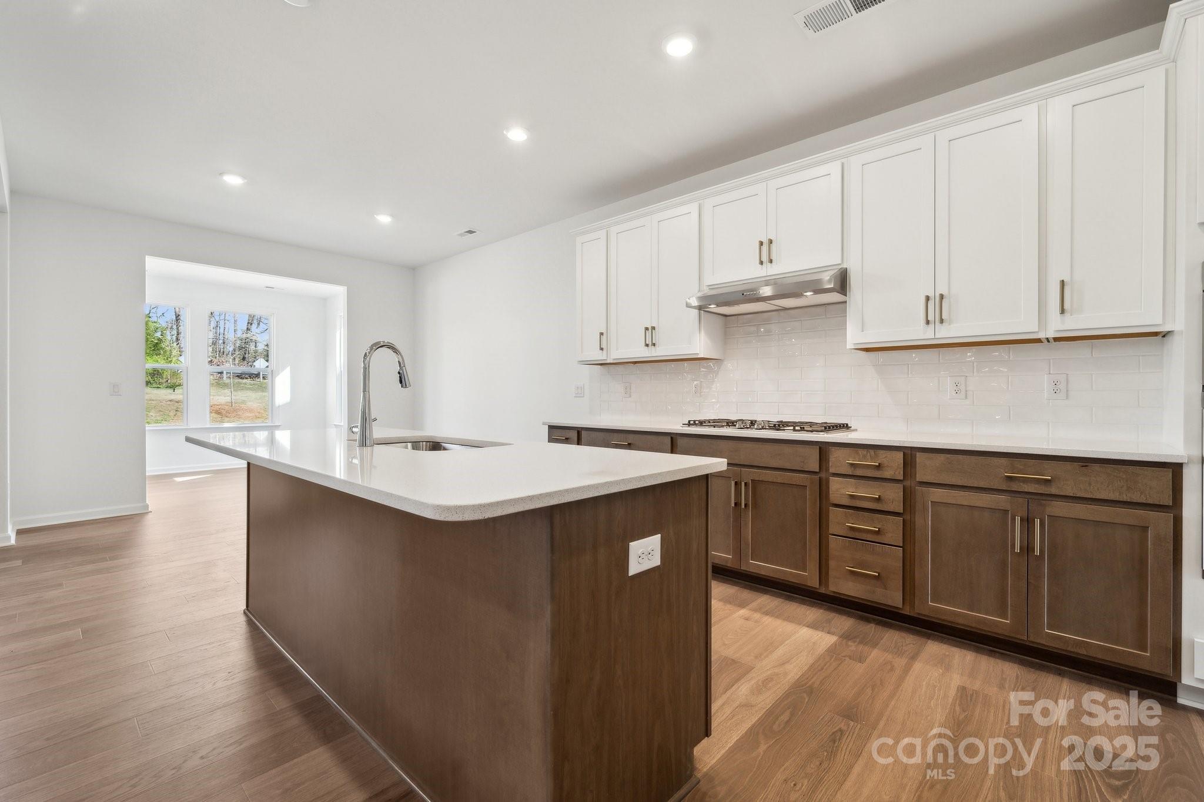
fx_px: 502
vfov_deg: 77.3
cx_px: 602
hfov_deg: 100.4
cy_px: 401
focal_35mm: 15
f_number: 7.1
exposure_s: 1/25
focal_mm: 15
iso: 160
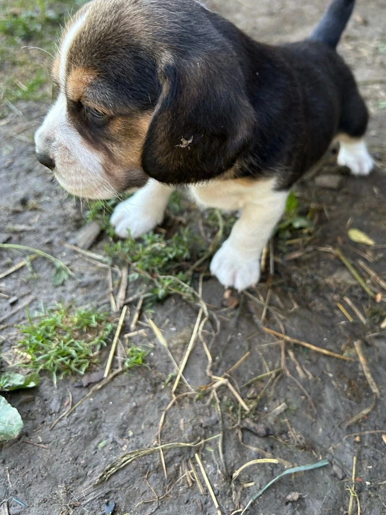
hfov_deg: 46.7
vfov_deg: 59.7
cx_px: 214
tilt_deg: -42.5
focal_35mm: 30
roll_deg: -1.5
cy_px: 223
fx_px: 446
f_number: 1.5
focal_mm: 5.7
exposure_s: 1/121
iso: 40
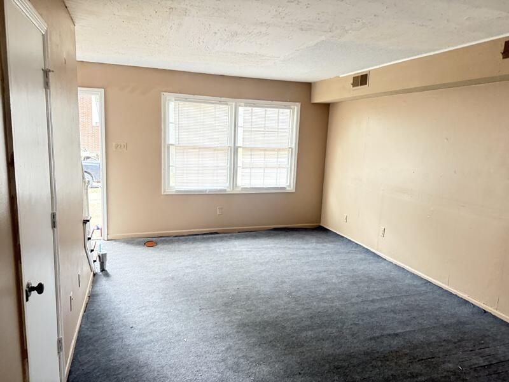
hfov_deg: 71.6
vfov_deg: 56.8
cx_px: 254
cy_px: 191
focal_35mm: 24
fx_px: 353
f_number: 1.78
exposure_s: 1/60
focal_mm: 6.76
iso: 640
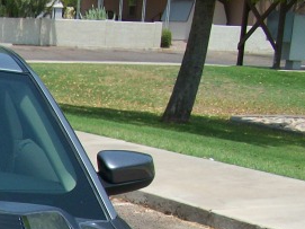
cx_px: -218
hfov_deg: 14.6
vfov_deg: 11.3
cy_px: 432
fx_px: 1066
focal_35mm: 121
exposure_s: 1/200
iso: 80
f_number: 8.8
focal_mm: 5.7
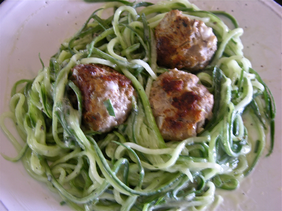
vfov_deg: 19.9
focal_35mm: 74
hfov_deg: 26.3
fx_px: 603
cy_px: 106
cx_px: 141
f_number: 3.3
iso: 50
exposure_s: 1/4.8
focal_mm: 18.8
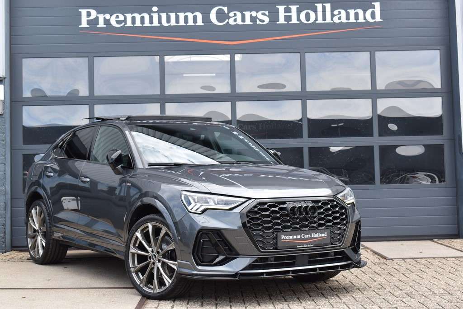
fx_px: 869
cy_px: 154
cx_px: 232
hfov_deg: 29.8
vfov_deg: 20.2
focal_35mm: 68
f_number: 8
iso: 220
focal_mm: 45
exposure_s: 1/250
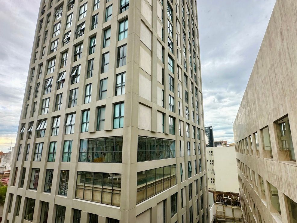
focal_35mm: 17
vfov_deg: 74.5
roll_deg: +0.8
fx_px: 146
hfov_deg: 90.0
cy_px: 123
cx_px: 176
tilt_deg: +10.1
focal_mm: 2.22
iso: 40
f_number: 2.2
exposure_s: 1/450
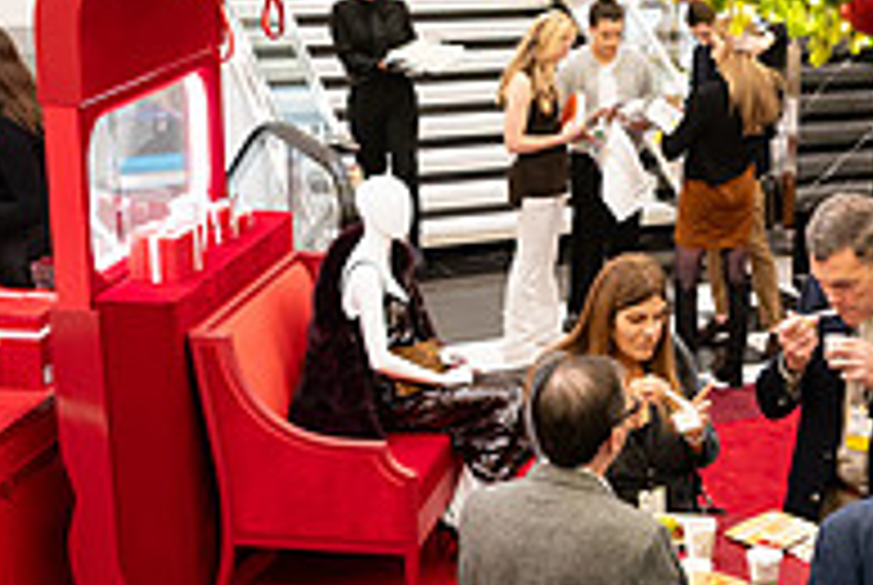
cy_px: 374
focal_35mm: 76
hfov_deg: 25.6
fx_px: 1846
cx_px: 819
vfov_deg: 18.0
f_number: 3.2
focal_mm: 24
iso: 1000
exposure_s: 1/160
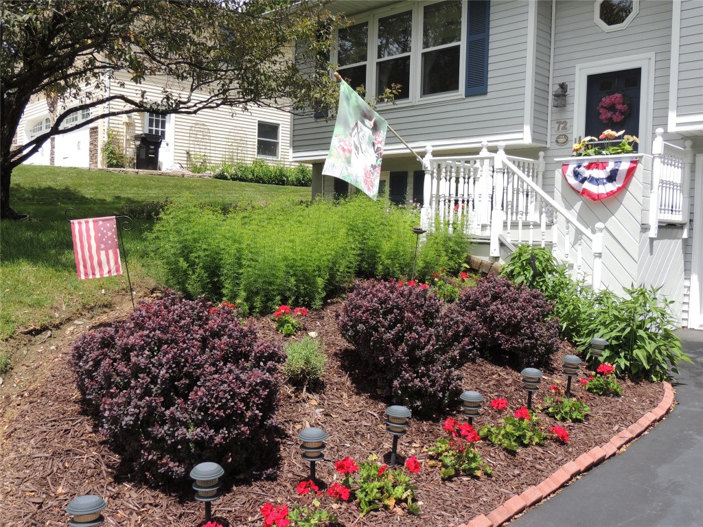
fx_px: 670
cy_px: 264
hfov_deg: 55.4
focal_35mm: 33
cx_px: 352
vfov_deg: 42.9
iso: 100
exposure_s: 1/800
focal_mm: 5.8
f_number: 3.2
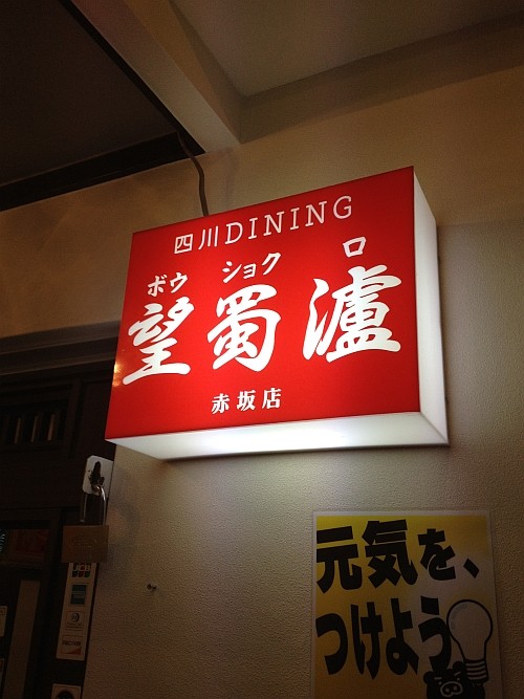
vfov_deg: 52.6
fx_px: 707
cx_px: 262
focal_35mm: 35
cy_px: 350
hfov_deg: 40.7
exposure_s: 1/120
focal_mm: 4.28
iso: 100
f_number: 2.4
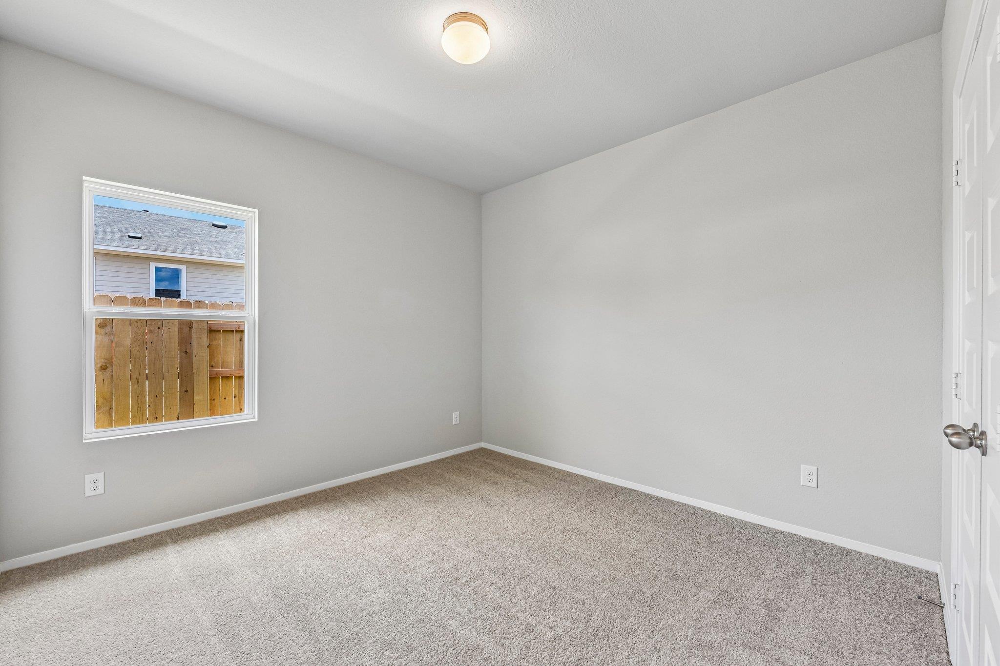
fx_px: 389
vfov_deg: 81.2
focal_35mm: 14
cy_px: 333
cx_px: 500
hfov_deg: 104.3
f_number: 8
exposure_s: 1/15
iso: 250
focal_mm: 14
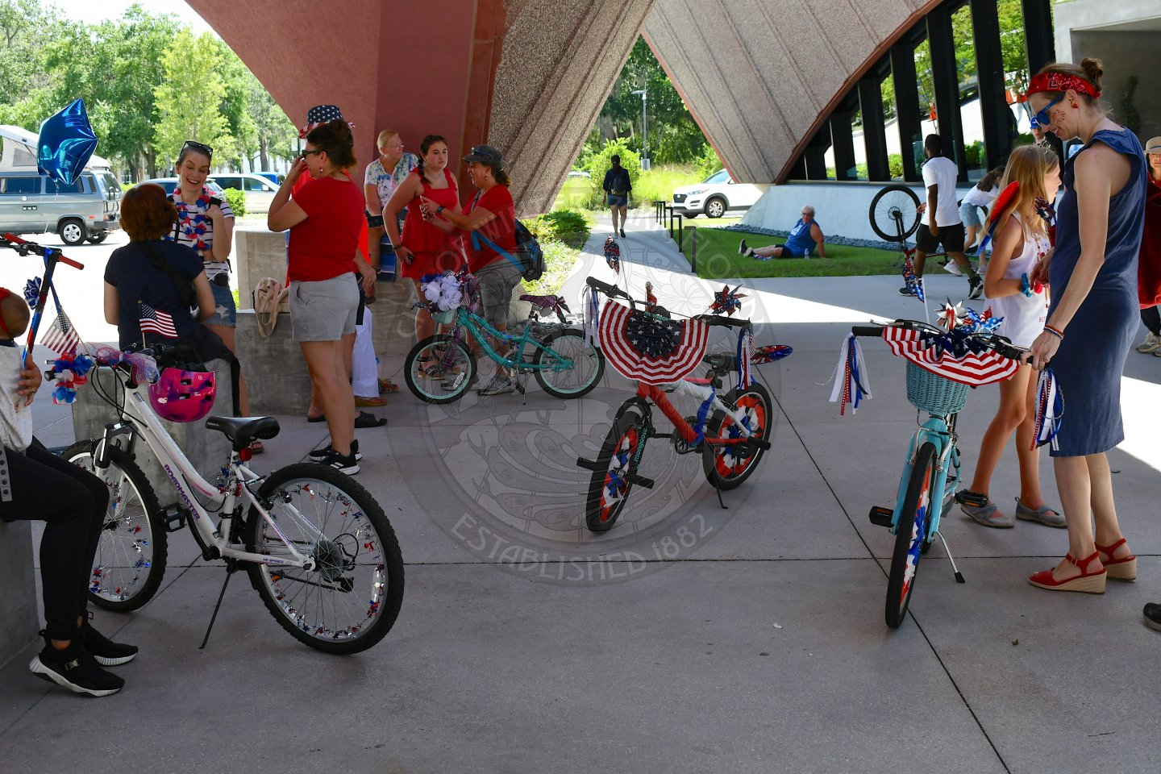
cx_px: 580
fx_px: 1451
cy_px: 387
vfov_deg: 29.9
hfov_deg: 43.6
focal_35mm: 45
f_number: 8
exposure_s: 1/250
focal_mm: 30
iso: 320
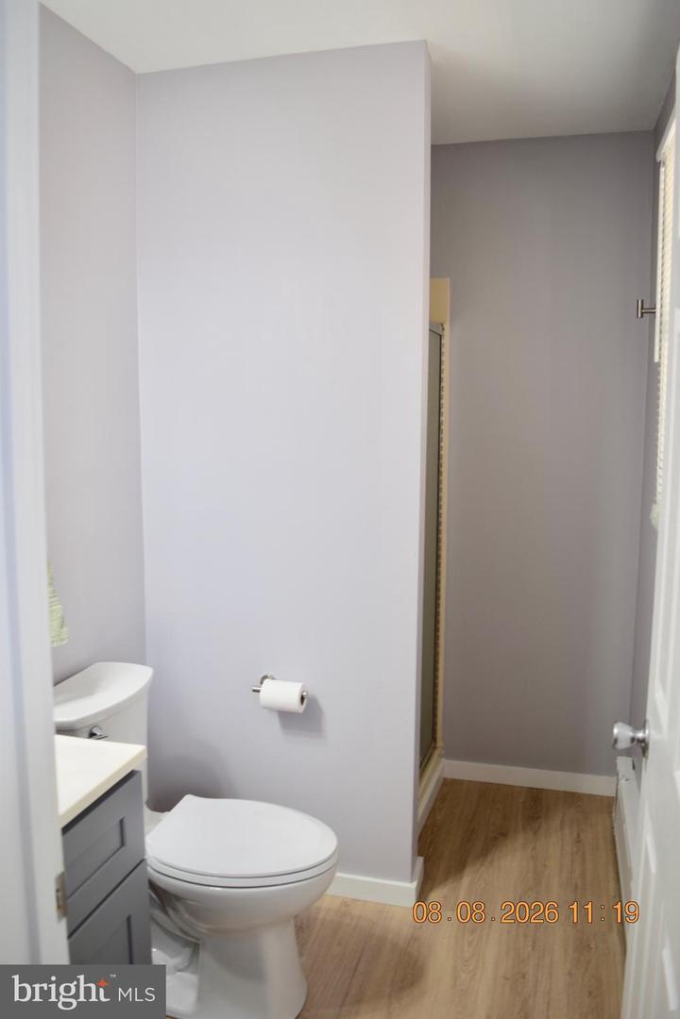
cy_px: 510
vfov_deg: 61.9
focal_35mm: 30
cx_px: 340
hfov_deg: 43.6
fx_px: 850
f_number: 3.5
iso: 100
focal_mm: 20
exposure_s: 1/25
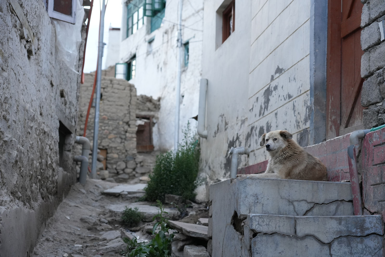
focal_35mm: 65
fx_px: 695
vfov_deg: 20.9
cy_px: 128
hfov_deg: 31.0
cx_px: 192
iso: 1600
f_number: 4
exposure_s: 1/160
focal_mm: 65
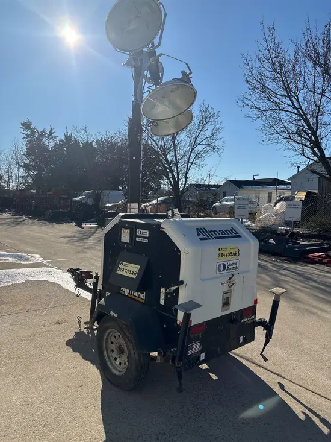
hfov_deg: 53.1
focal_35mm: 26
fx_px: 331
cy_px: 221
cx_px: 166
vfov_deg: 67.3
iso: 50
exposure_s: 1/7813
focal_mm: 5.96
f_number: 1.6
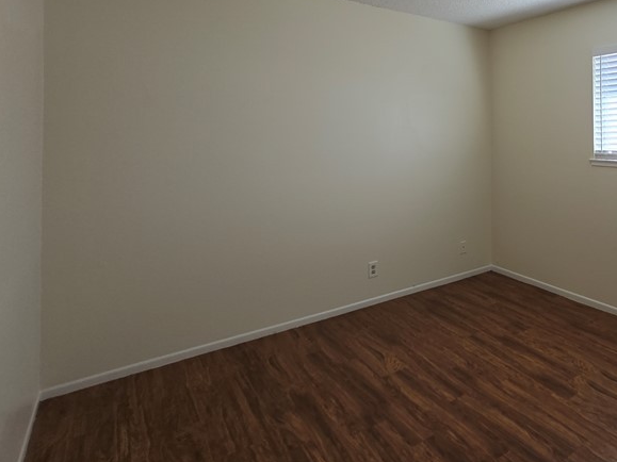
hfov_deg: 65.3
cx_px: 517
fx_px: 410
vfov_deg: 56.4
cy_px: 125
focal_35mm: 23
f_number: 2.2
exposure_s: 1/60
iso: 25
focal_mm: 1.7
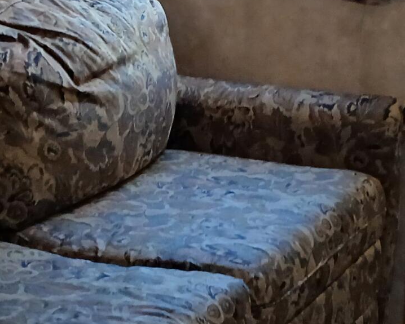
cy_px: 130
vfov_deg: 14.5
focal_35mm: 106
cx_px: 96
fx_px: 1271
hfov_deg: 18.0
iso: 250
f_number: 1.8
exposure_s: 1/24
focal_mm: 3.98
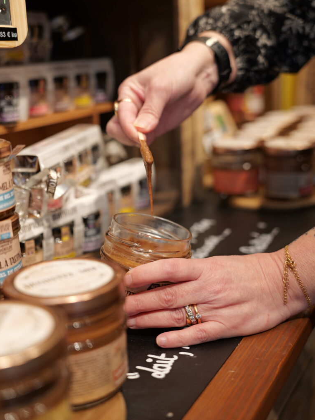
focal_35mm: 48
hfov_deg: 30.3
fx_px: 583
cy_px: 210
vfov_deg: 39.7
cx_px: 158
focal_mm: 44
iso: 160
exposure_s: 1/60
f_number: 2.8
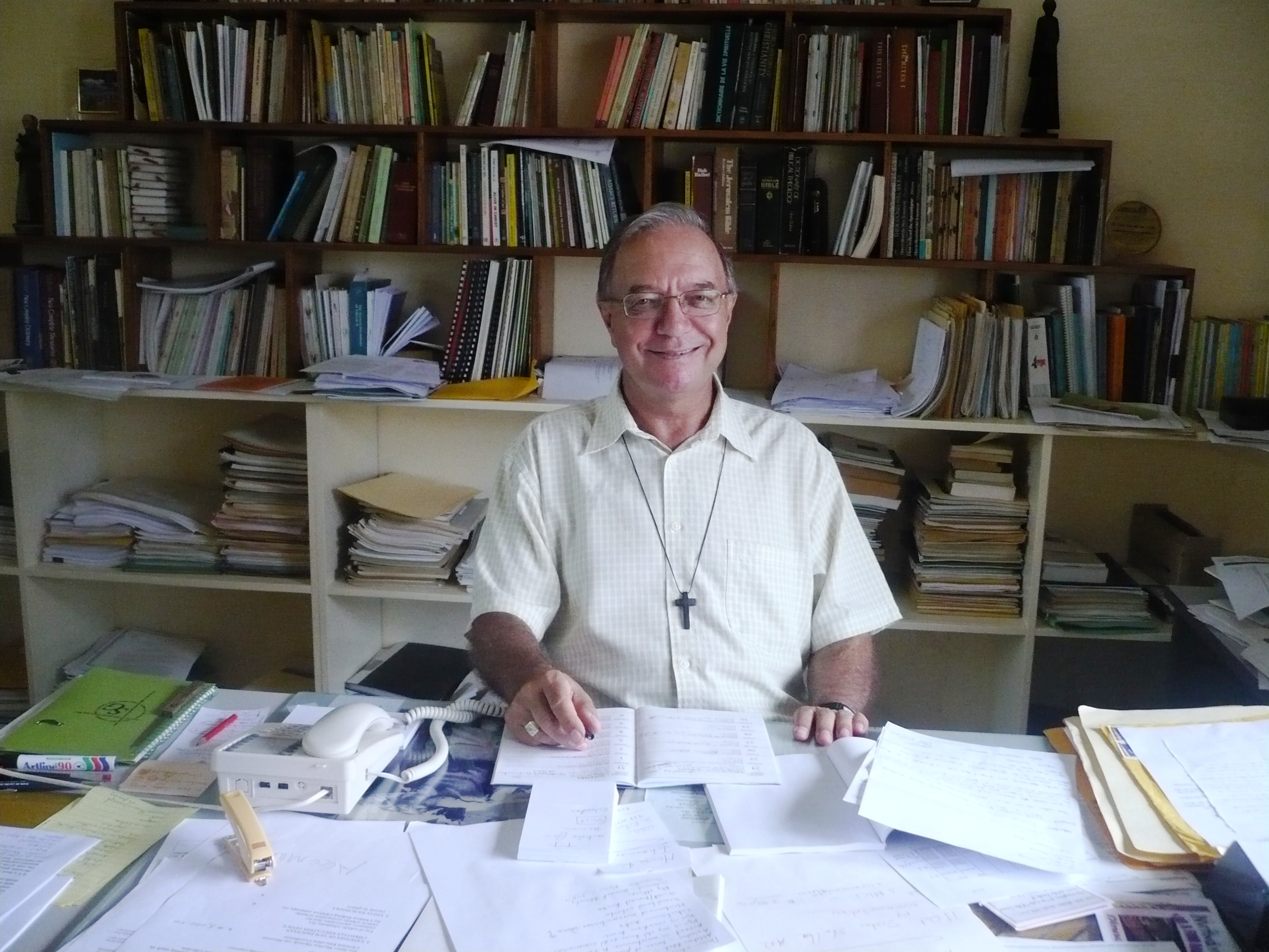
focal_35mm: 35
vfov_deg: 40.7
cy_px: 476
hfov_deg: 52.6
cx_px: 634
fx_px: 1283
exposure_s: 1/30
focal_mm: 5.8
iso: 250
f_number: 2.8
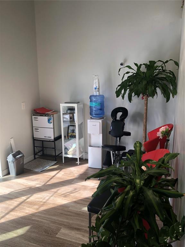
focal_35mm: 28
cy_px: 124
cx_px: 92
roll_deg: +0.3
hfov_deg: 49.7
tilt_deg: -12.6
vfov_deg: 63.4
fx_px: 200
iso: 25
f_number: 1.8
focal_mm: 3.99
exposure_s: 1/150
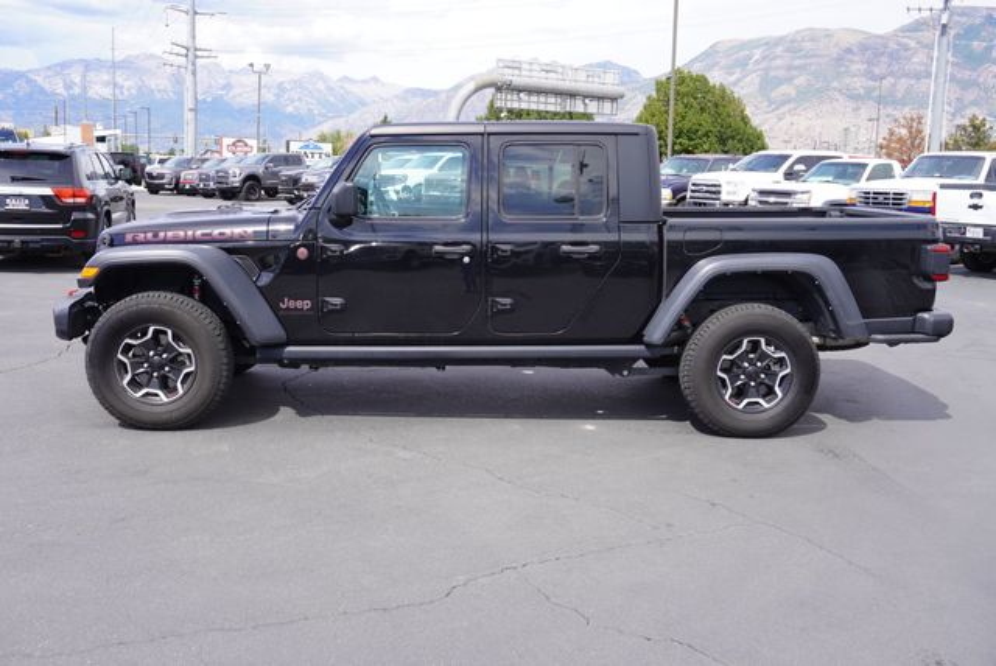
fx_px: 1038
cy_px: 333
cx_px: 498
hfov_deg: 51.2
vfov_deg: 35.6
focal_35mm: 38
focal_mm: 25
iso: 100
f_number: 8
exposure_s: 1/100
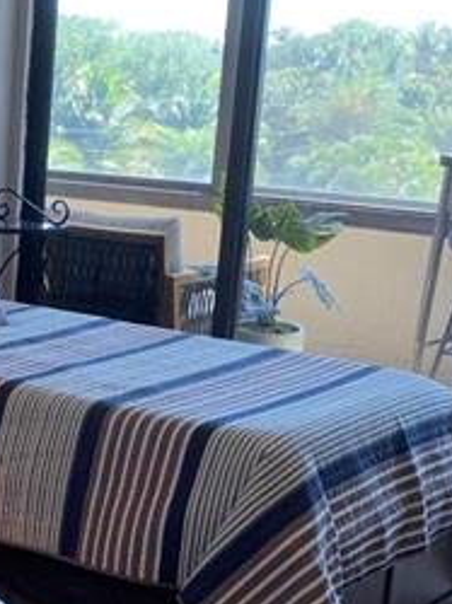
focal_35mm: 80
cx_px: -145
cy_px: 396
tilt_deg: -12.7
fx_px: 1395
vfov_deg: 24.3
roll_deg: -0.9
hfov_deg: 17.2
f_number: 1.8
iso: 100
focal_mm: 4.25
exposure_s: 1/60
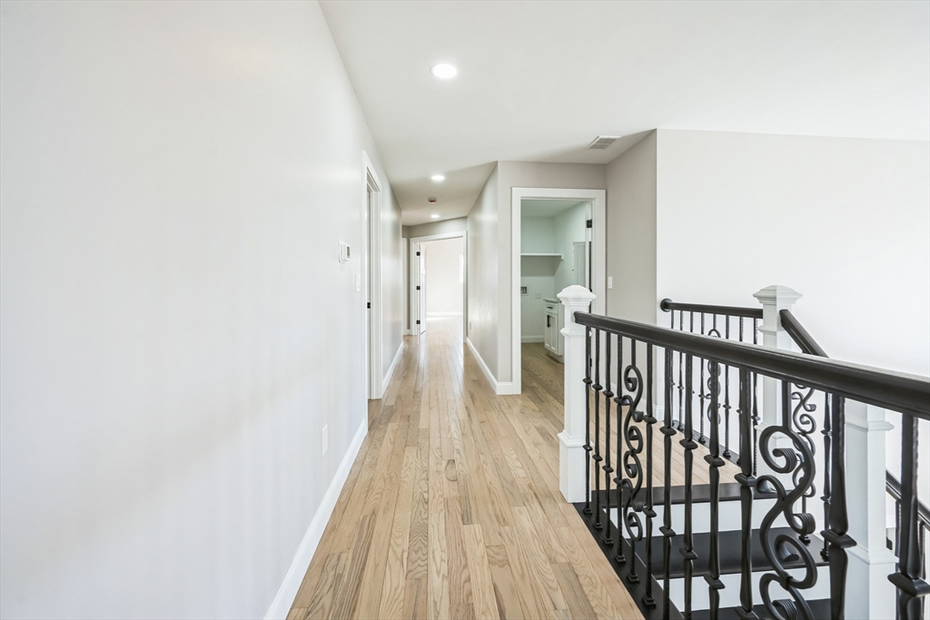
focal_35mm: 14
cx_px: 465
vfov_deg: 81.2
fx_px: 362
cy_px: 310
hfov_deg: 104.2
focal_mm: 14
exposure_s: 1/20
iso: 250
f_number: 8
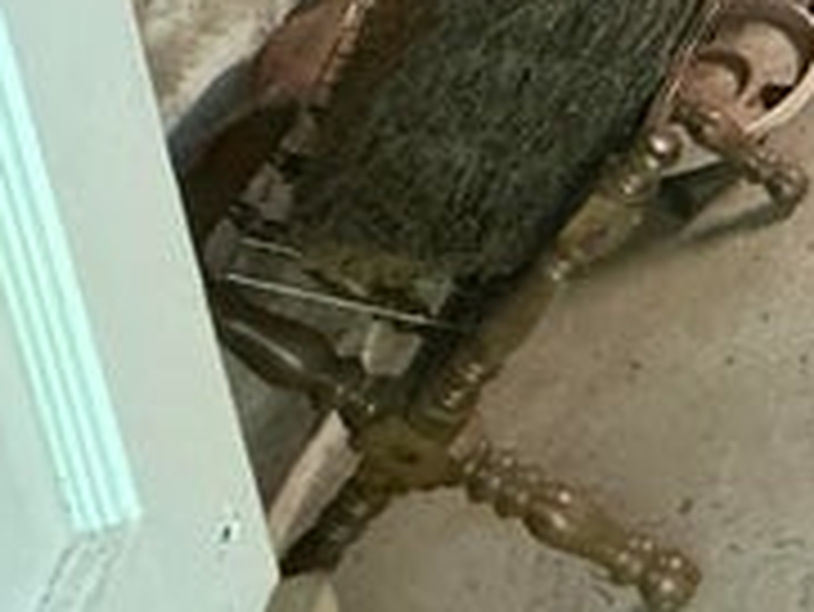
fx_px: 1553
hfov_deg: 19.8
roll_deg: -2.0
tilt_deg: -13.4
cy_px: -603
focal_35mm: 66
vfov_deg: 16.8
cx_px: 1536
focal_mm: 2.22
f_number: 2.2
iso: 400
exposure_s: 1/60
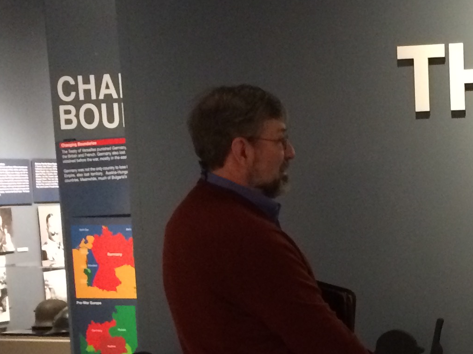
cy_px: 390
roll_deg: +1.9
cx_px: 478
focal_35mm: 93
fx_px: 1270
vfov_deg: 15.5
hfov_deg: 20.4
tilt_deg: -9.3
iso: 320
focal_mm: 4.15
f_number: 2.2
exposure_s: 1/24
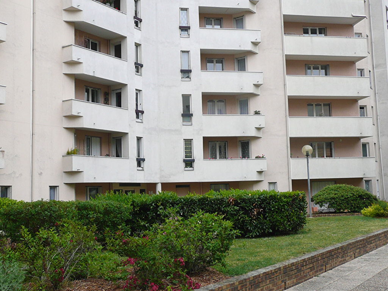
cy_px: 146
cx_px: 194
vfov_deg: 34.3
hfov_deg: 44.8
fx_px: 471
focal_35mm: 42
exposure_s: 1/250
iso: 100
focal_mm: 4.9
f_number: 3.4
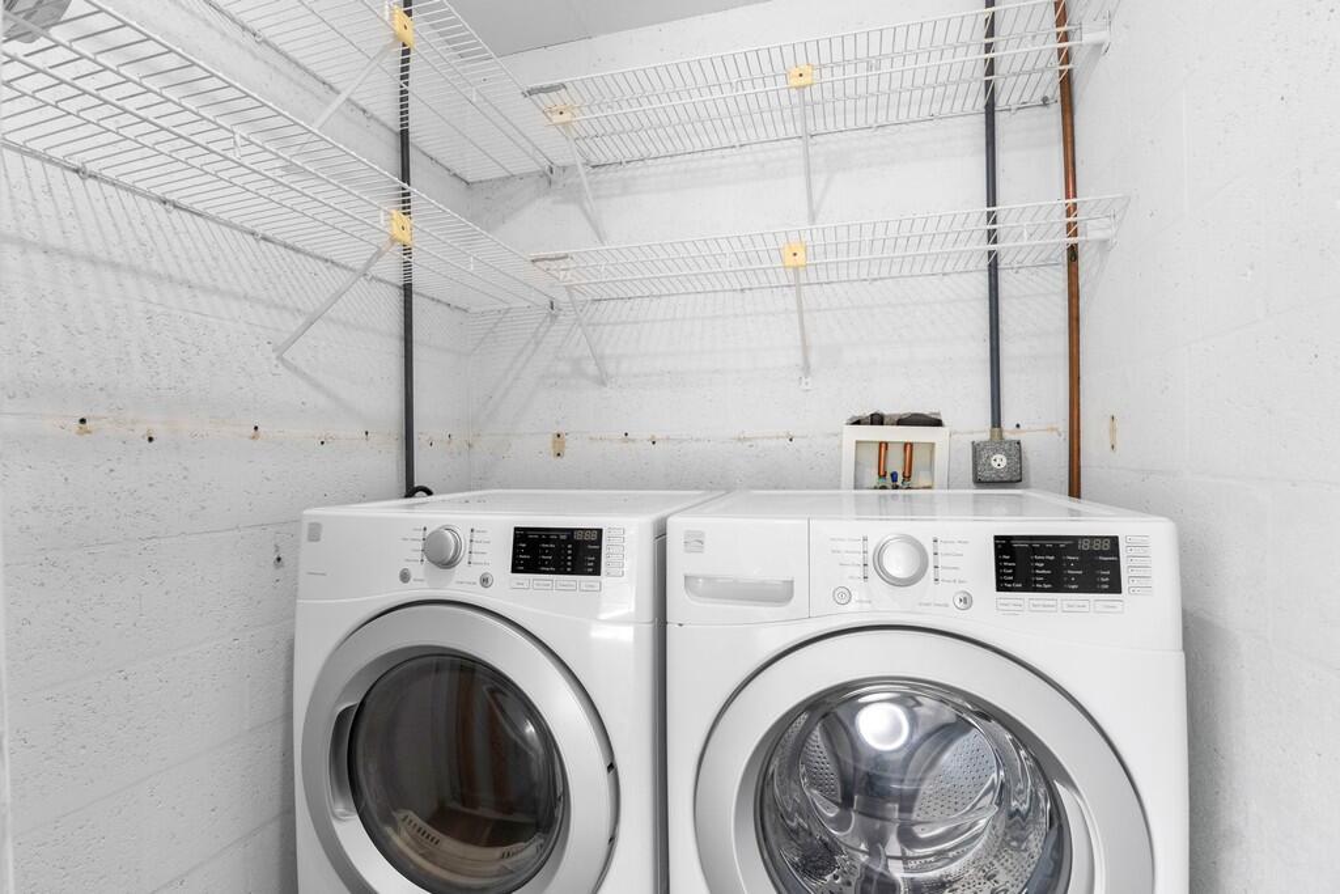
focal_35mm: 24
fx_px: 893
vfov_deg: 53.1
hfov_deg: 73.7
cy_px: 447
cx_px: 670
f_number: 6.3
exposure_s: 1/10
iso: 320
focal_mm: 16
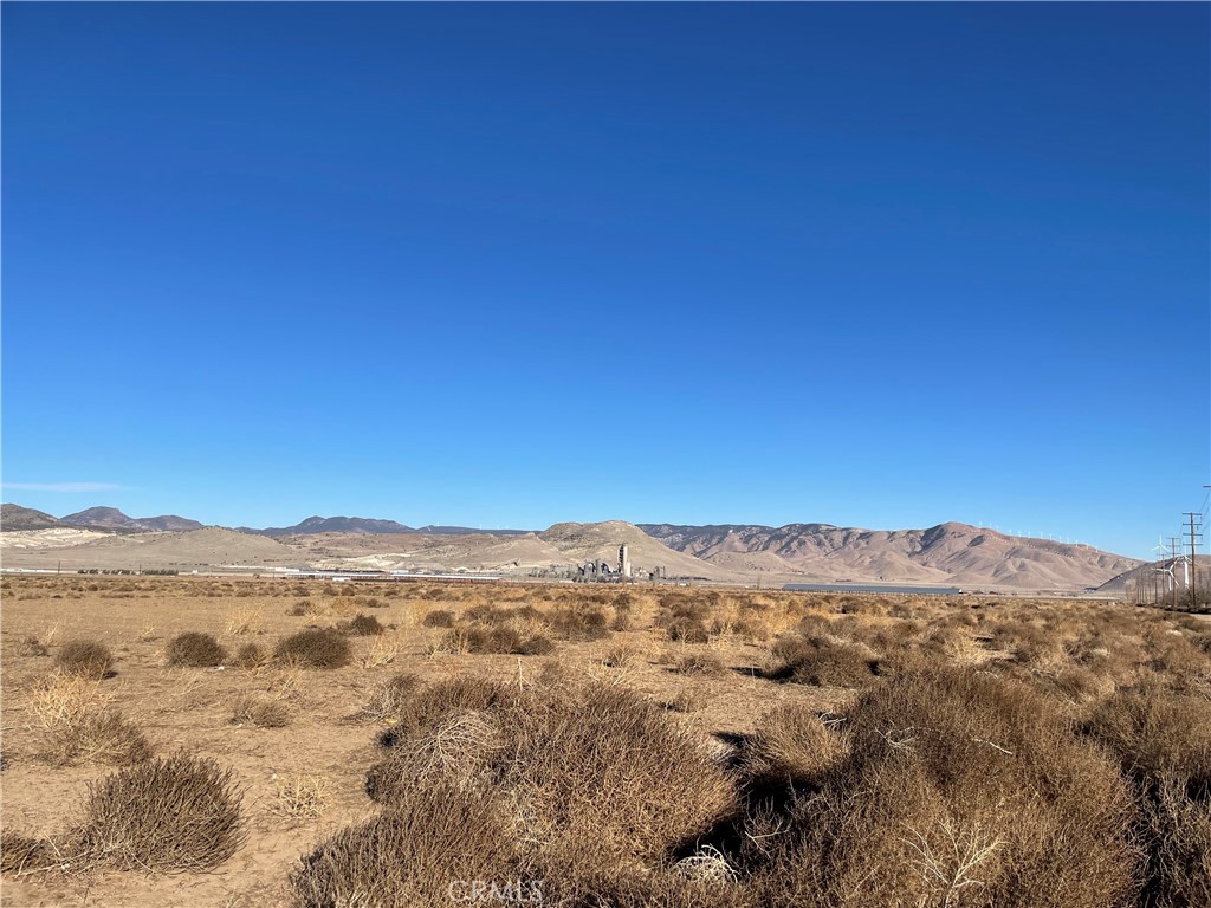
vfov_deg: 53.1
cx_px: 606
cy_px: 454
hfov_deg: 67.3
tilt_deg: +6.3
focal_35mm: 26
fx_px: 910
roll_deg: -1.8
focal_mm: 4.2
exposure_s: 1/4831
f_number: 1.6
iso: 32
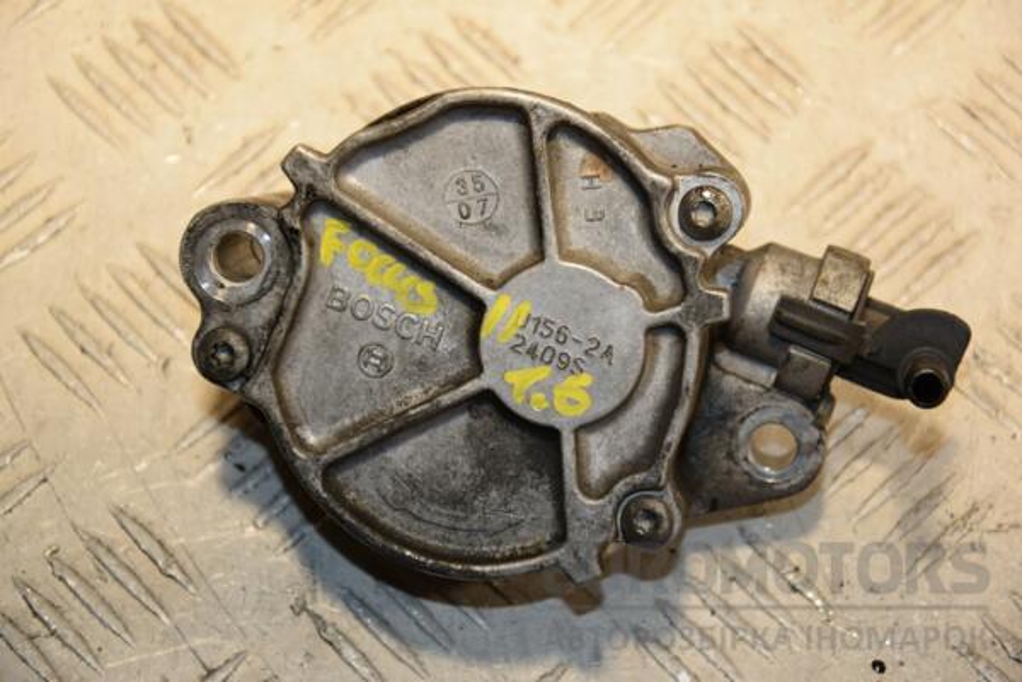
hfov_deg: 18.2
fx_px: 3194
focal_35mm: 112
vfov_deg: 12.2
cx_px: 511
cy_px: 341
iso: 800
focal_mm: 75
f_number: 5.3
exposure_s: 1/200
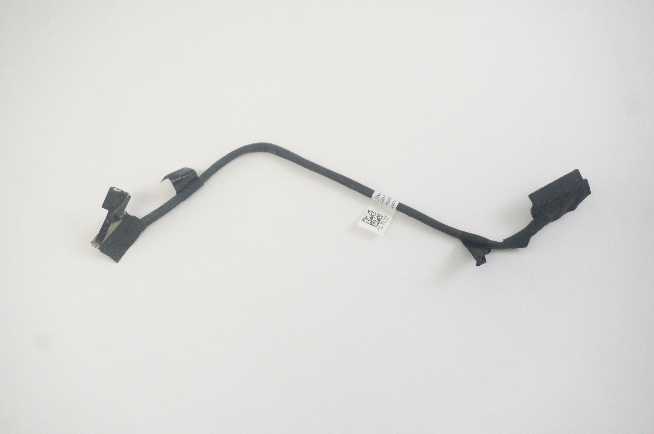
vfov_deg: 29.8
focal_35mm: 45
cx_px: 327
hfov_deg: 43.6
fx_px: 817
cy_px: 217
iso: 2500
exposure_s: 1/160
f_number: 5.6
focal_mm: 30
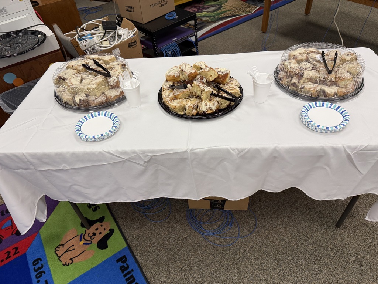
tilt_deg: -44.7
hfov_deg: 71.6
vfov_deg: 56.8
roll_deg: +5.9
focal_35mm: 24
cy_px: 142
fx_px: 262
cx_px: 189
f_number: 1.78
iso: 160
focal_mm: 6.76
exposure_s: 1/120
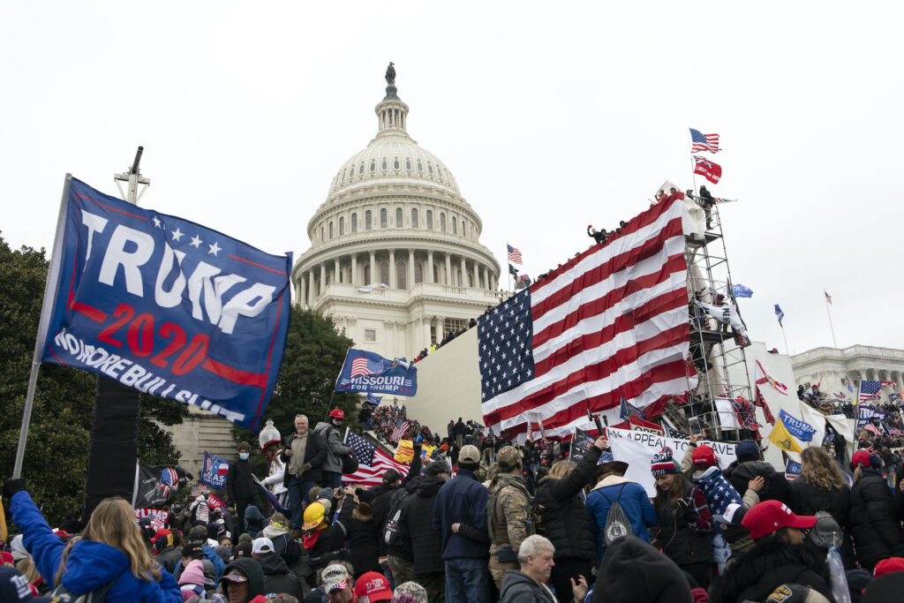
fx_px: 804
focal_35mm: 32
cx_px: 452
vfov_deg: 41.1
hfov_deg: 58.7
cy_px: 302
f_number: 8
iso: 1000
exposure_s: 1/400
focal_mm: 32
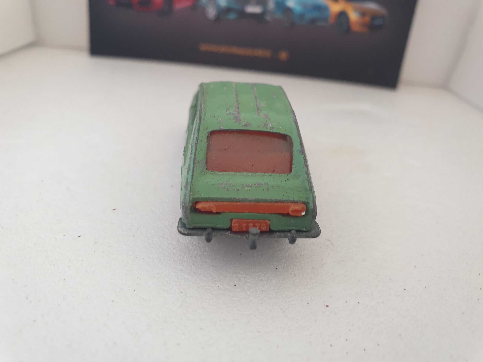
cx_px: 242
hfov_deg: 67.3
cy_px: 181
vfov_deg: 53.1
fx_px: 363
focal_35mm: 26
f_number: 2.4
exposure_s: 1/40
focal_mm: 4.3
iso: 250
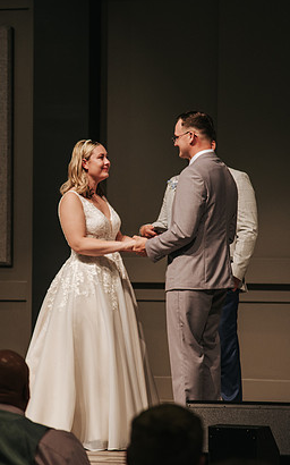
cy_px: 222
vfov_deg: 10.4
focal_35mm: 201
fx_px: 2544
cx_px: 118
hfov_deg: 6.5
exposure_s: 1/200
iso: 1000
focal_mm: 120
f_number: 4
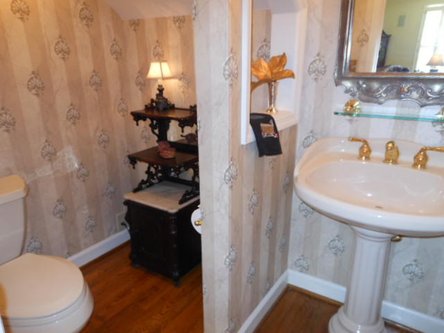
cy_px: 166
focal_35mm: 25
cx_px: 222
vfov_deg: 54.9
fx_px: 321
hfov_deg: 69.4
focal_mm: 4.5
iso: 200
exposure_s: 1/25
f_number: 3.2
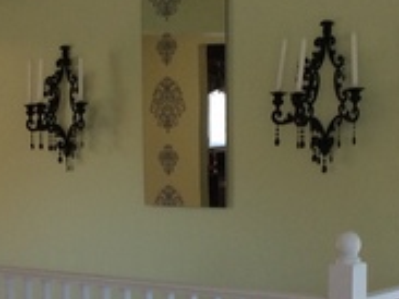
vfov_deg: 13.0
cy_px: 319
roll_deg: +2.2
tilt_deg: -9.9
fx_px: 1290
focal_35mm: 112
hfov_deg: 17.3
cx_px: 26
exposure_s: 1/24
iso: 40
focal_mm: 3.3
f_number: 2.4
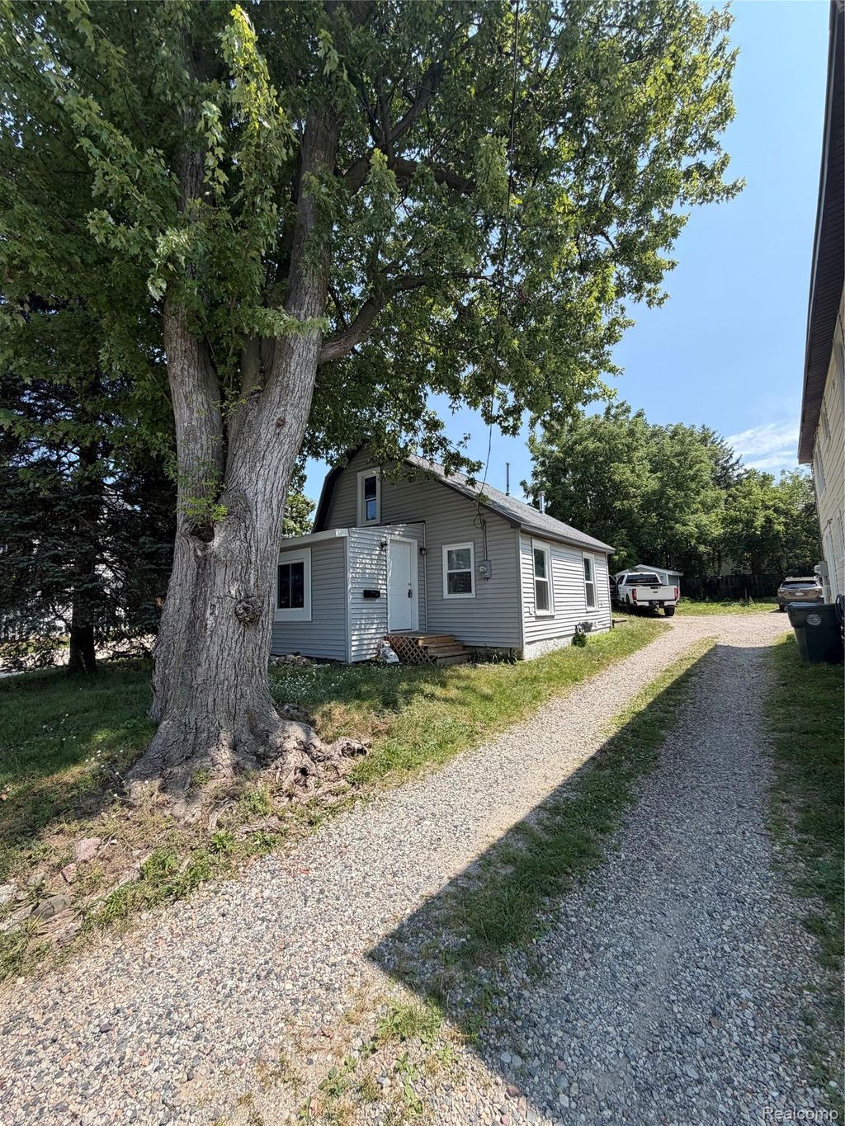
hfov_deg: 85.7
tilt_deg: +6.6
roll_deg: +1.8
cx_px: 422
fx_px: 456
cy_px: 563
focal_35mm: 14
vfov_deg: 102.1
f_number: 2.2
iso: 40
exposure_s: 1/770
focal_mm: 2.22
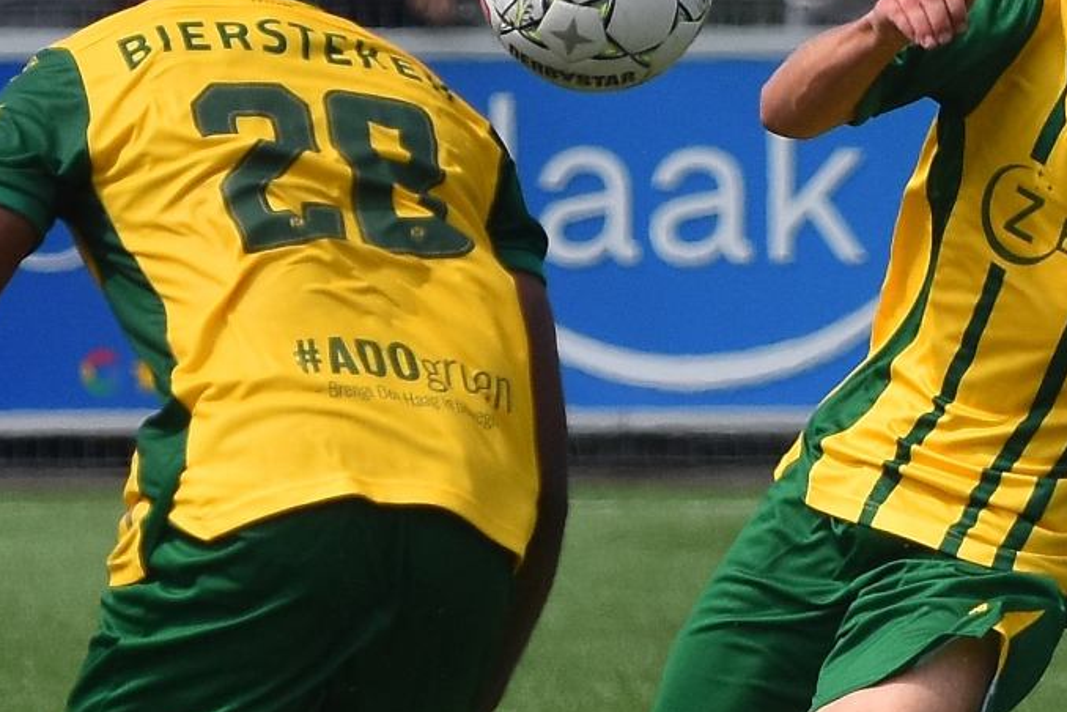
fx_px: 23917
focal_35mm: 807
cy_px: 403
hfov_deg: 2.6
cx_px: 1095
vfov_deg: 1.7
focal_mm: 190
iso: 250
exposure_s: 1/1600
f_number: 4
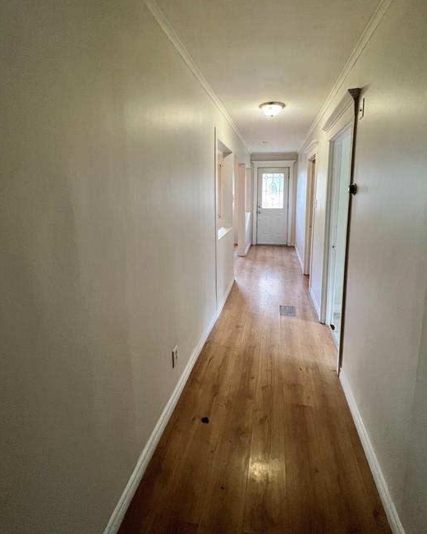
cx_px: 232
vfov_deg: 96.1
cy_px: 227
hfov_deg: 83.8
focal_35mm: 15
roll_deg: +1.8
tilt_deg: -7.5
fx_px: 237
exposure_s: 1/60
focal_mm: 1.57
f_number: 1.8
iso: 200
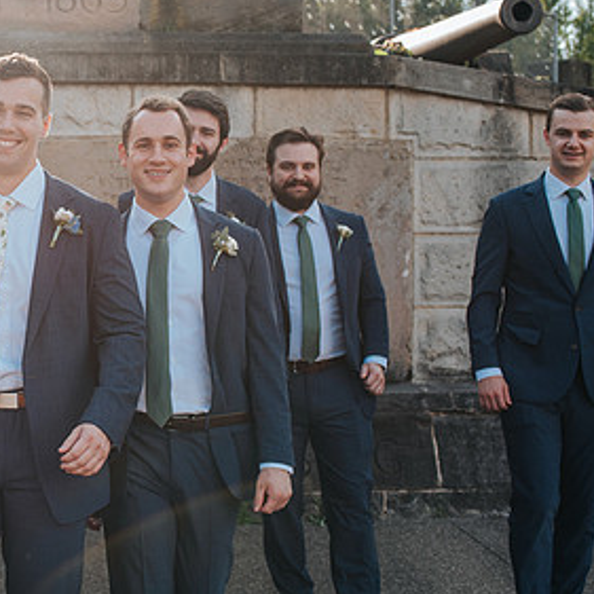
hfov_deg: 26.5
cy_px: 263
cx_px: 30
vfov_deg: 27.7
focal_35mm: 62
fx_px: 1204
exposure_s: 1/1000
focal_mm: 35
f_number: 4
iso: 720
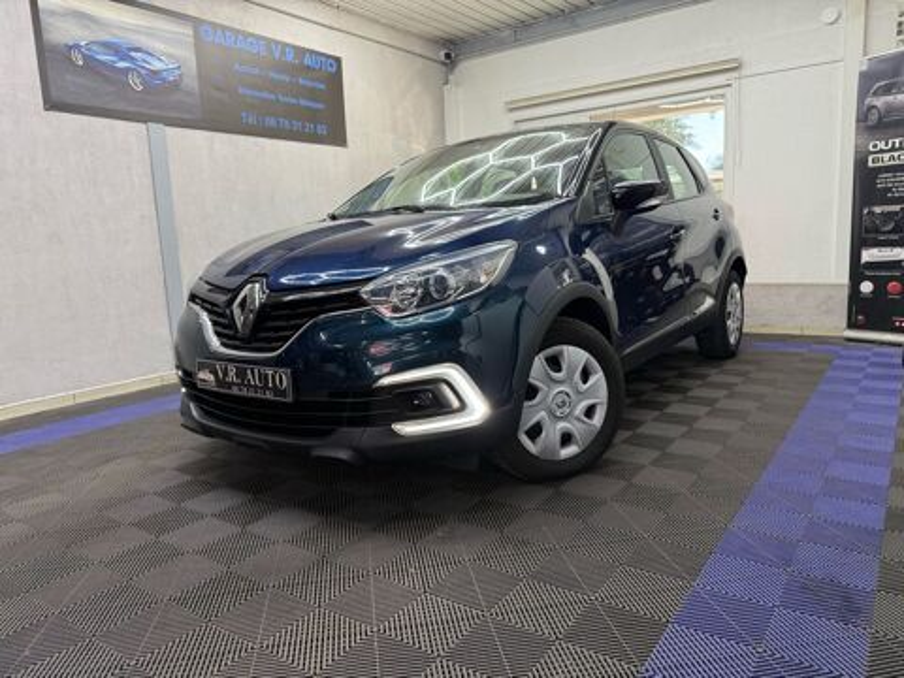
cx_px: 452
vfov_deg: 56.8
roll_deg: +3.1
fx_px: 627
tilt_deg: -8.8
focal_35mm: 24
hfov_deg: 71.6
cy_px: 339
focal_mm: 6.76
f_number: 1.78
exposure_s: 1/121
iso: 200
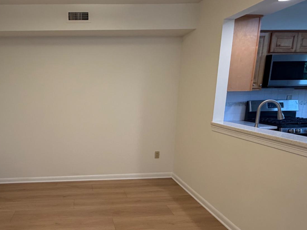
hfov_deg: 64.6
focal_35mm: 26
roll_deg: +1.9
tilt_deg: -11.4
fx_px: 231
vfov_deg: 52.6
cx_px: 90
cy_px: 141
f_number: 2.2
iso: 250
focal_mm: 2.22
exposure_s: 1/120
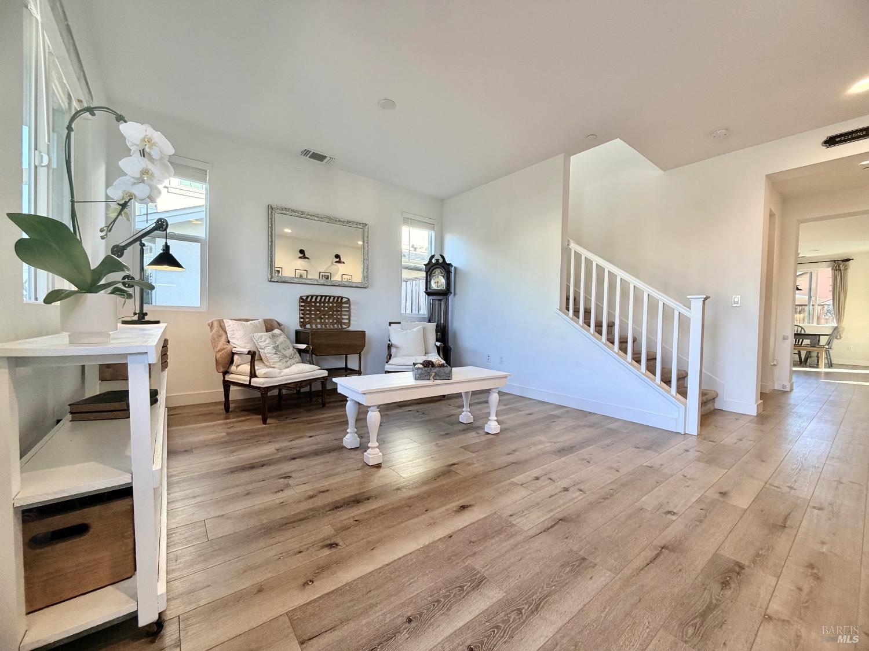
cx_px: 434
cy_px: 326
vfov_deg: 85.7
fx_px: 351
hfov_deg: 102.1
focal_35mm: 14
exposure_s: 1/120
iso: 160
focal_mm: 2.22
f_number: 2.2
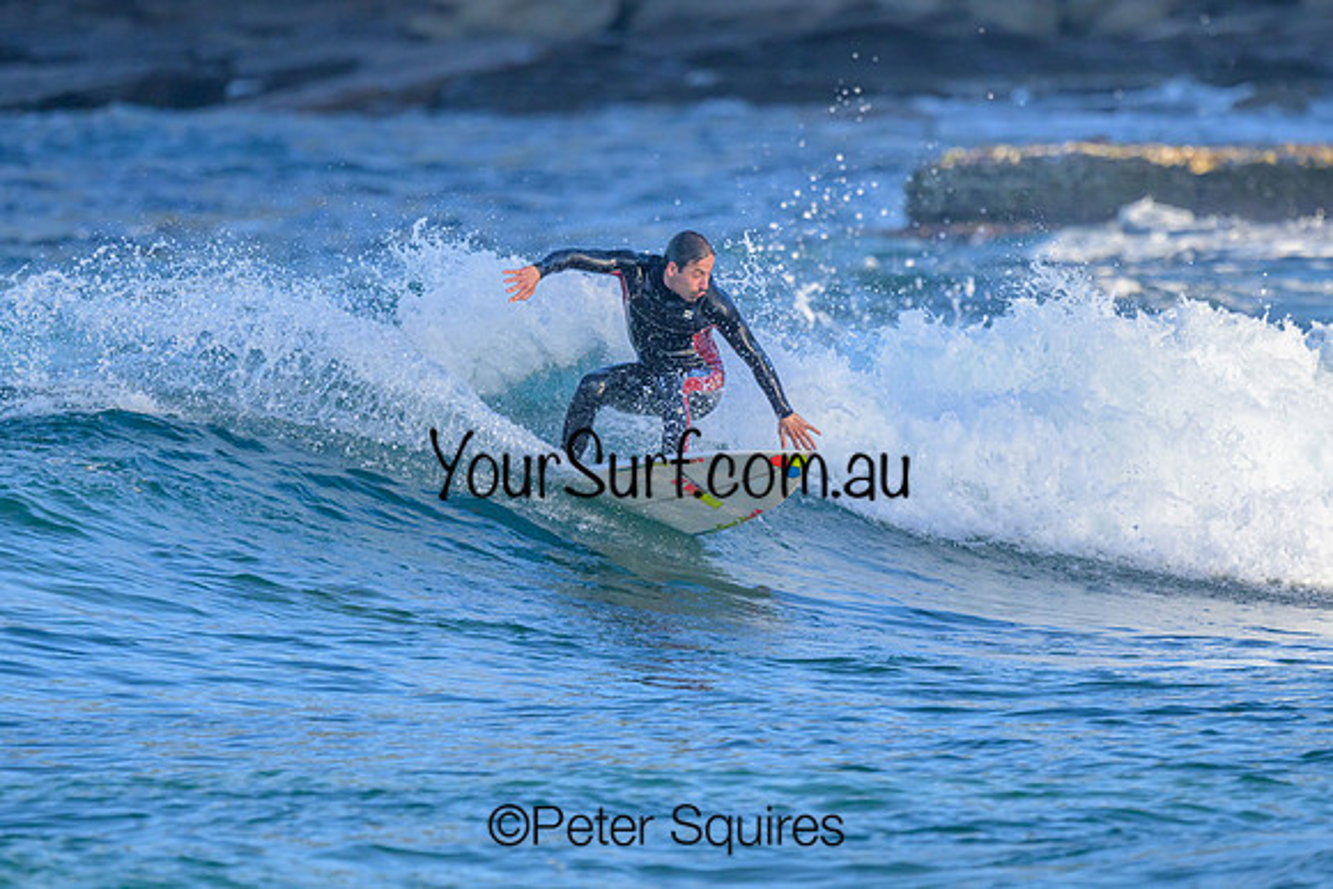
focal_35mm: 1097
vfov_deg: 1.3
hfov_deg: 1.9
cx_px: 729
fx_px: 40630
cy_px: 386
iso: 800
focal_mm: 800
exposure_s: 1/2000
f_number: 6.3
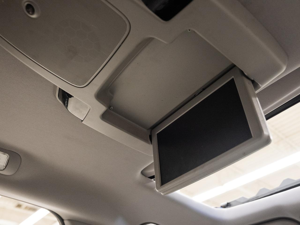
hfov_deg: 59.7
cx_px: 163
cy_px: 124
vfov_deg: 46.6
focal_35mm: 30
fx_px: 261
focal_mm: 25.3
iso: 800
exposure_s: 1/40
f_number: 3.5
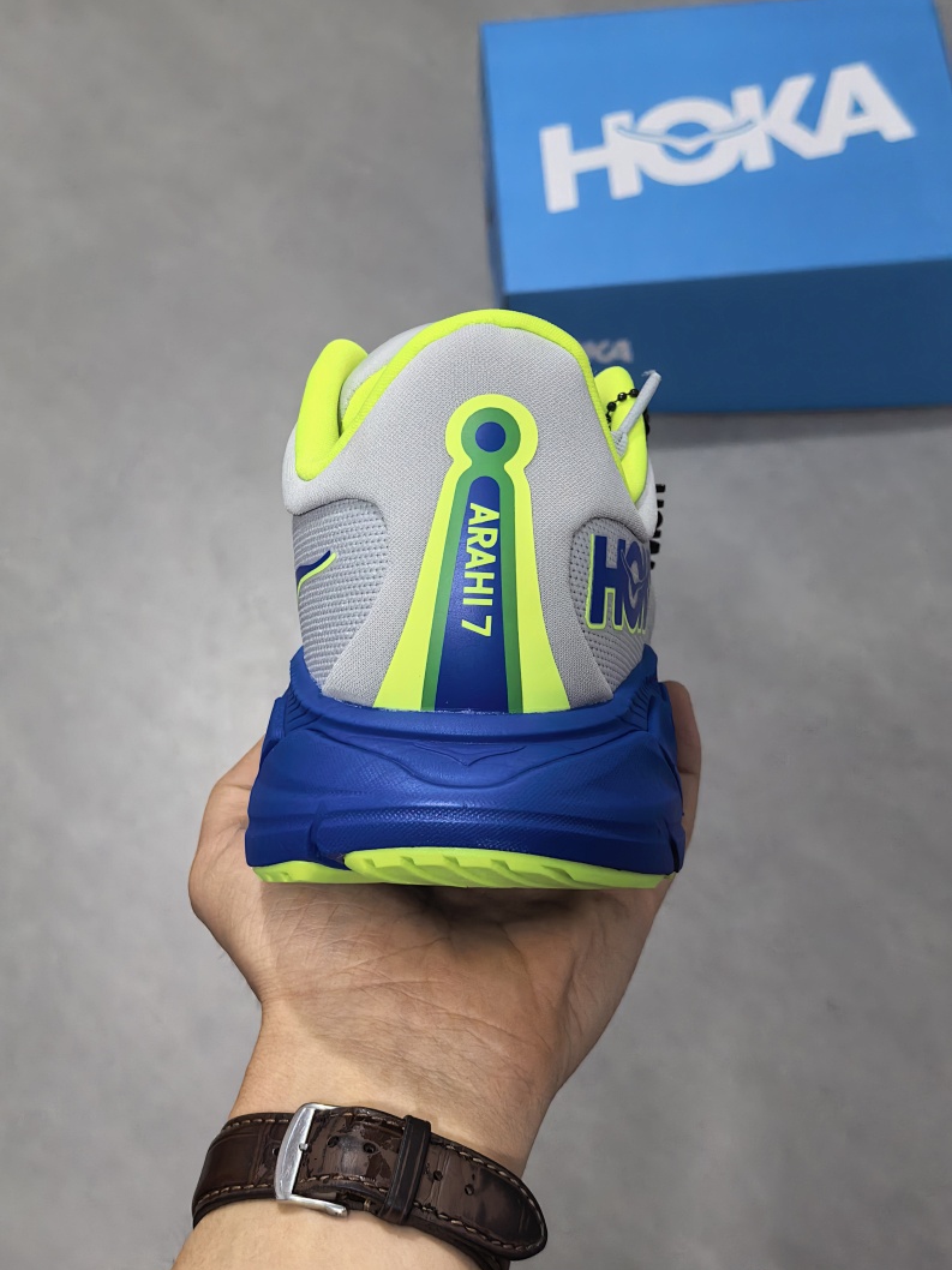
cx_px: 467
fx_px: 1798
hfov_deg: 29.7
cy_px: 625
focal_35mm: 49
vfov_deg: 38.9
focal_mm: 5.75
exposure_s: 1/100
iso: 320
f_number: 2
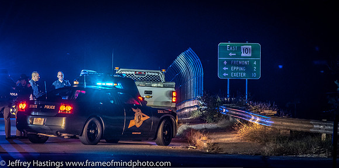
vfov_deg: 3.3
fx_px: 2902
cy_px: 71
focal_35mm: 332
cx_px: 158
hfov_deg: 6.7
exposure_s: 1/20
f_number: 5.6
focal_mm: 190
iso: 2000
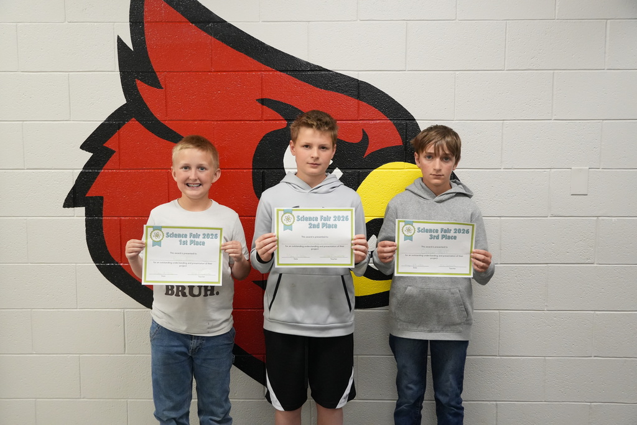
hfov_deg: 47.9
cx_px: 318
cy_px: 212
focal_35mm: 40
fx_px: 717
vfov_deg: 33.0
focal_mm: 27
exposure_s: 1/200
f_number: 4.5
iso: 3200
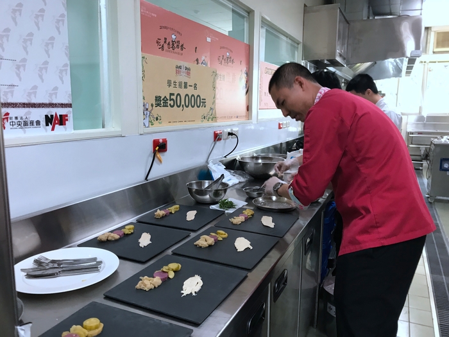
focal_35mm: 28
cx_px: 224
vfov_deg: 49.7
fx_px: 363
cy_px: 168
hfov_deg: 63.4
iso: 40
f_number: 1.8
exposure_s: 1/17
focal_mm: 3.99
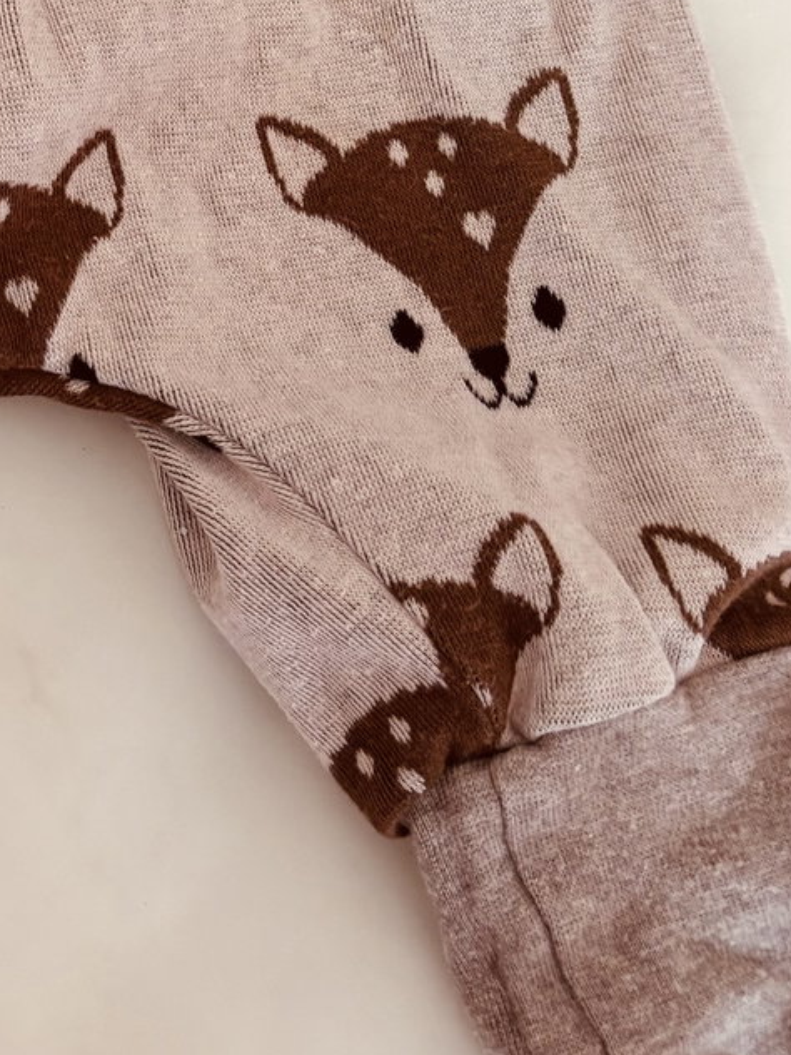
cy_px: 156
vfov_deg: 27.8
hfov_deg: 20.3
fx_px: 2072
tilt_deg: -72.9
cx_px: -140
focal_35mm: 68
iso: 320
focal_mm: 5.96
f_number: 1.6
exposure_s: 1/60
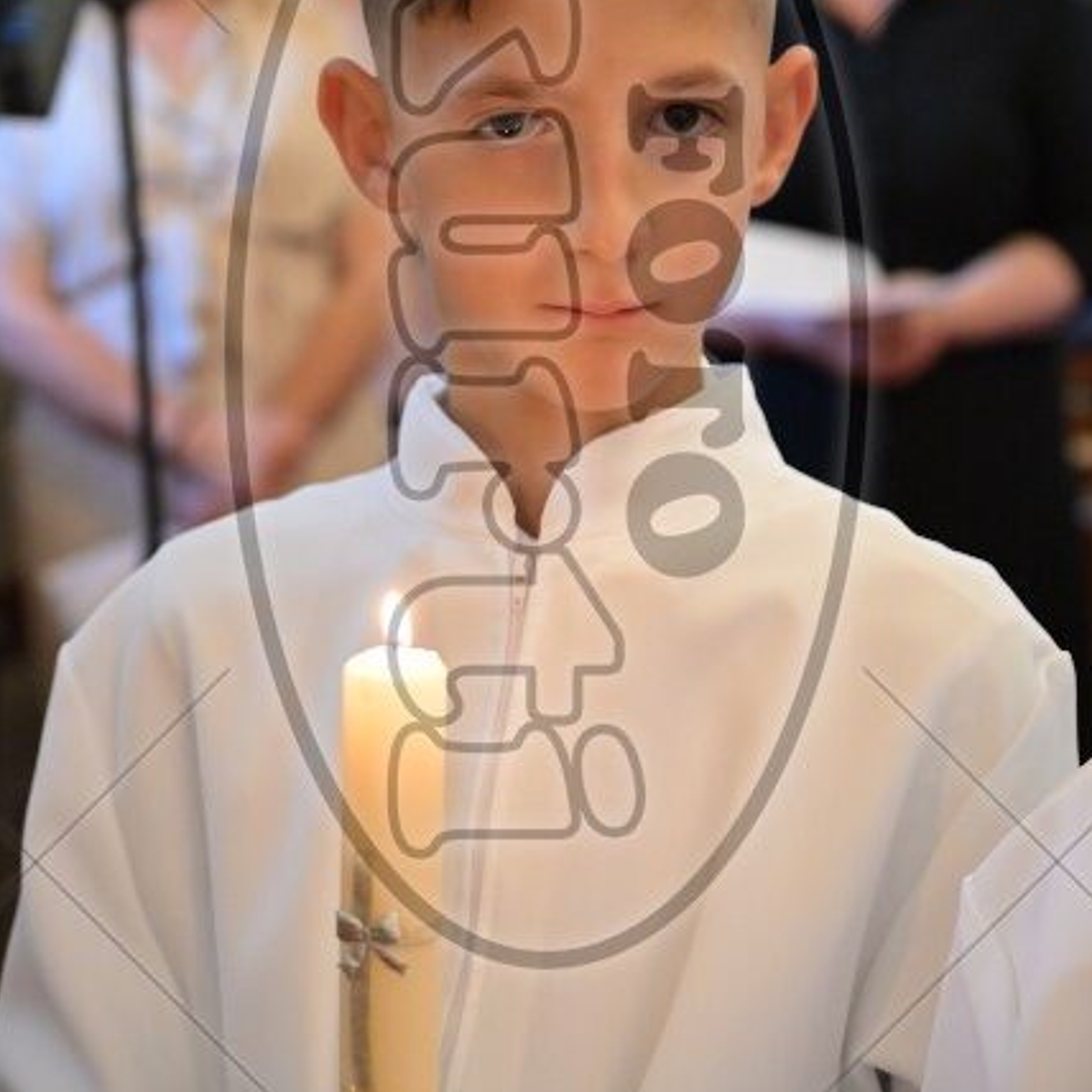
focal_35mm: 93
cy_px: 352
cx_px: 545
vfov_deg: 18.6
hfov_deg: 18.7
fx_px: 3319
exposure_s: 1/125
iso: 10000
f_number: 4.5
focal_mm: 72
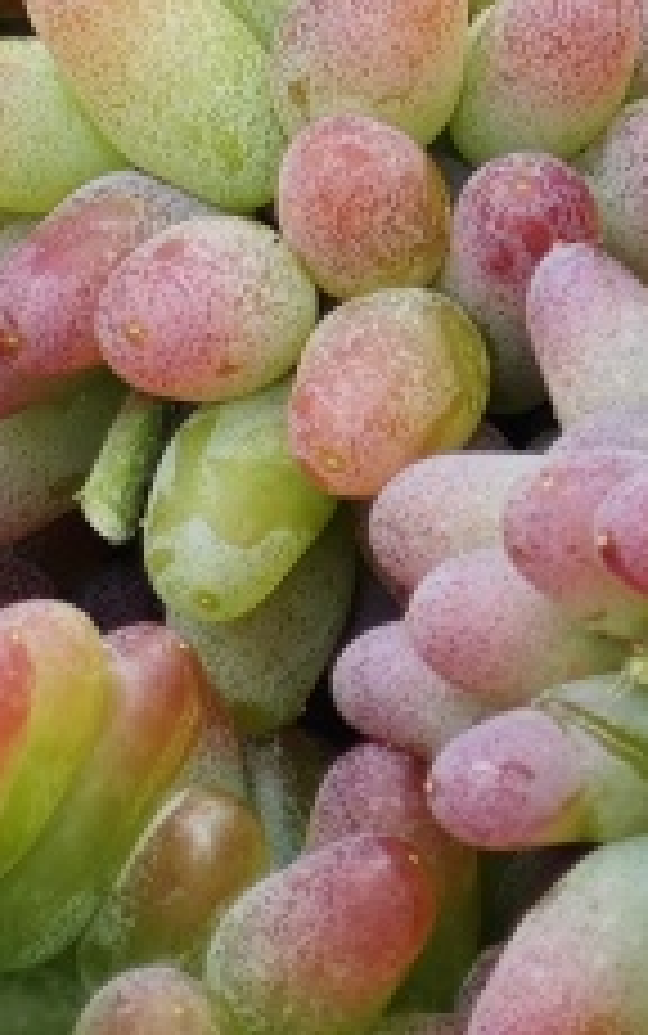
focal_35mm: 369
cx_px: 1683
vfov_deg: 5.5
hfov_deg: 3.5
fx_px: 10414
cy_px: -1172
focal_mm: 12.28
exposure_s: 1/100
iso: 125
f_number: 1.8
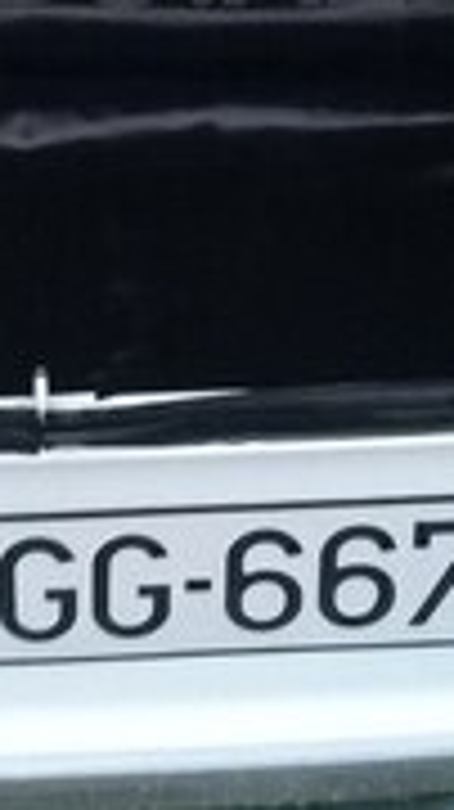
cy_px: -45
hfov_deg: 12.9
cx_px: 58
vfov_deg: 21.9
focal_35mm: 93
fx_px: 1994
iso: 200
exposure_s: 1/40
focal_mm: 3.3
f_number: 2.2
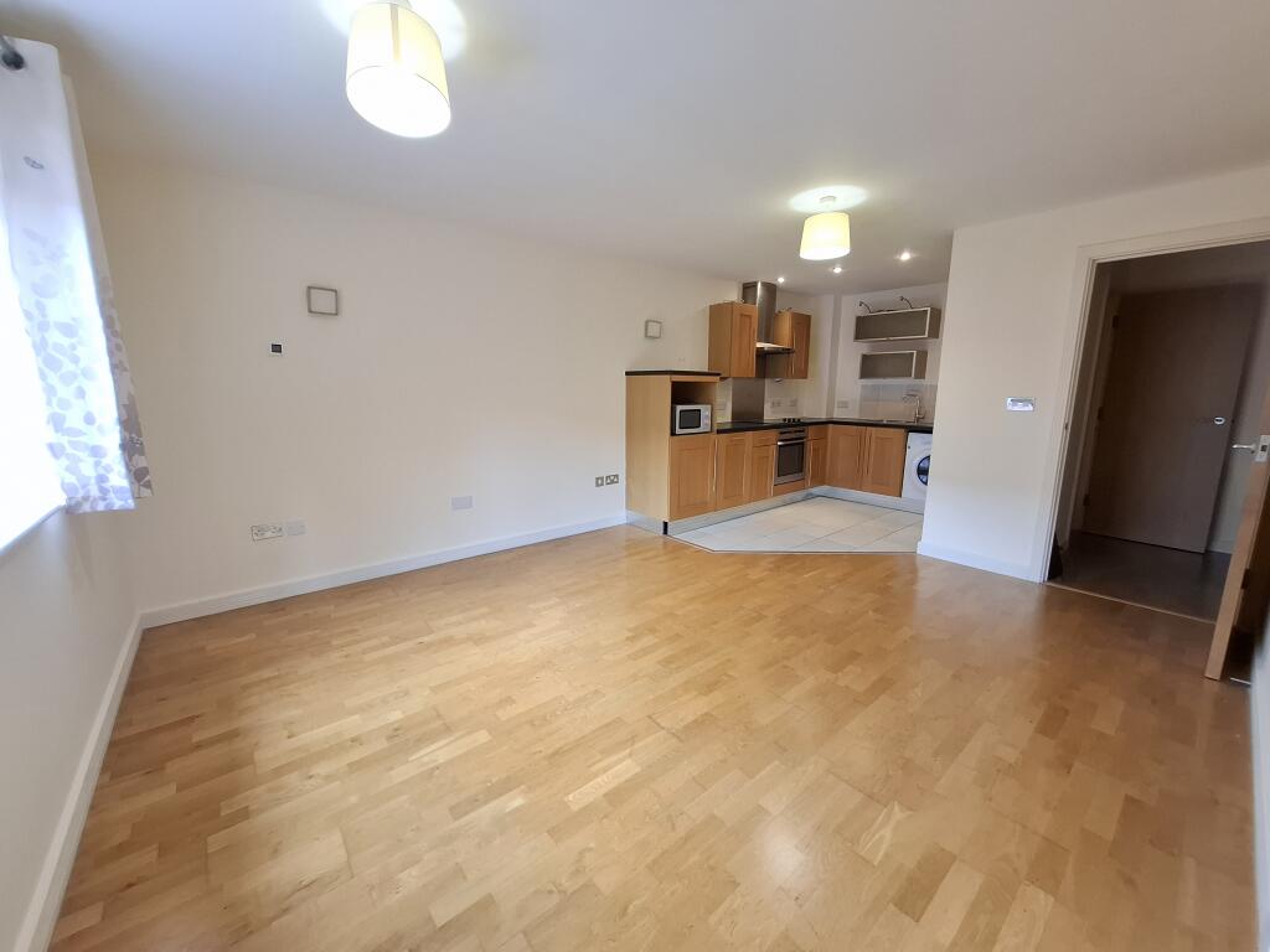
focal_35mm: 13
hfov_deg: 106.2
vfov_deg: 89.9
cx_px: 635
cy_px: 476
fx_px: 477
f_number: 2.2
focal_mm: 1.74
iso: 100
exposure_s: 1/50
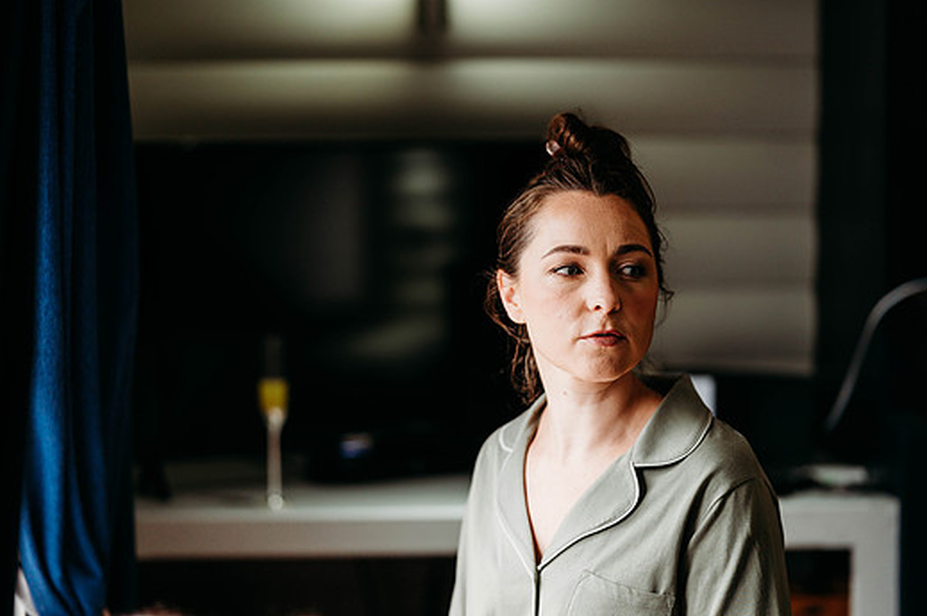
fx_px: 2444
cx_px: 472
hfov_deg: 21.5
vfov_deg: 14.4
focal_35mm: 95
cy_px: 332
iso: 720
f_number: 1.8
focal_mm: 85
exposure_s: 1/200
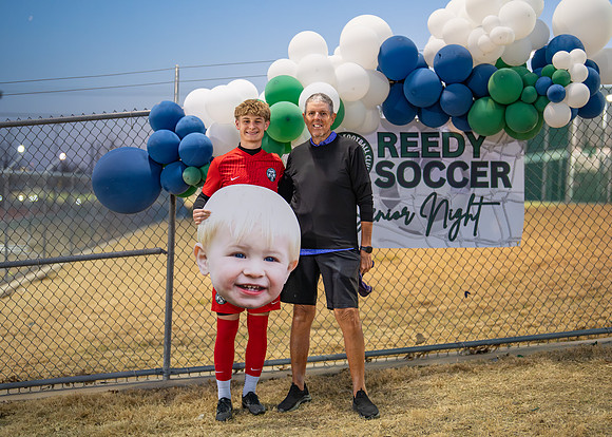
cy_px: 217
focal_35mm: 58
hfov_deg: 33.8
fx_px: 1007
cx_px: 321
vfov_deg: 24.5
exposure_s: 1/320
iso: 1600
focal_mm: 50
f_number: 1.2
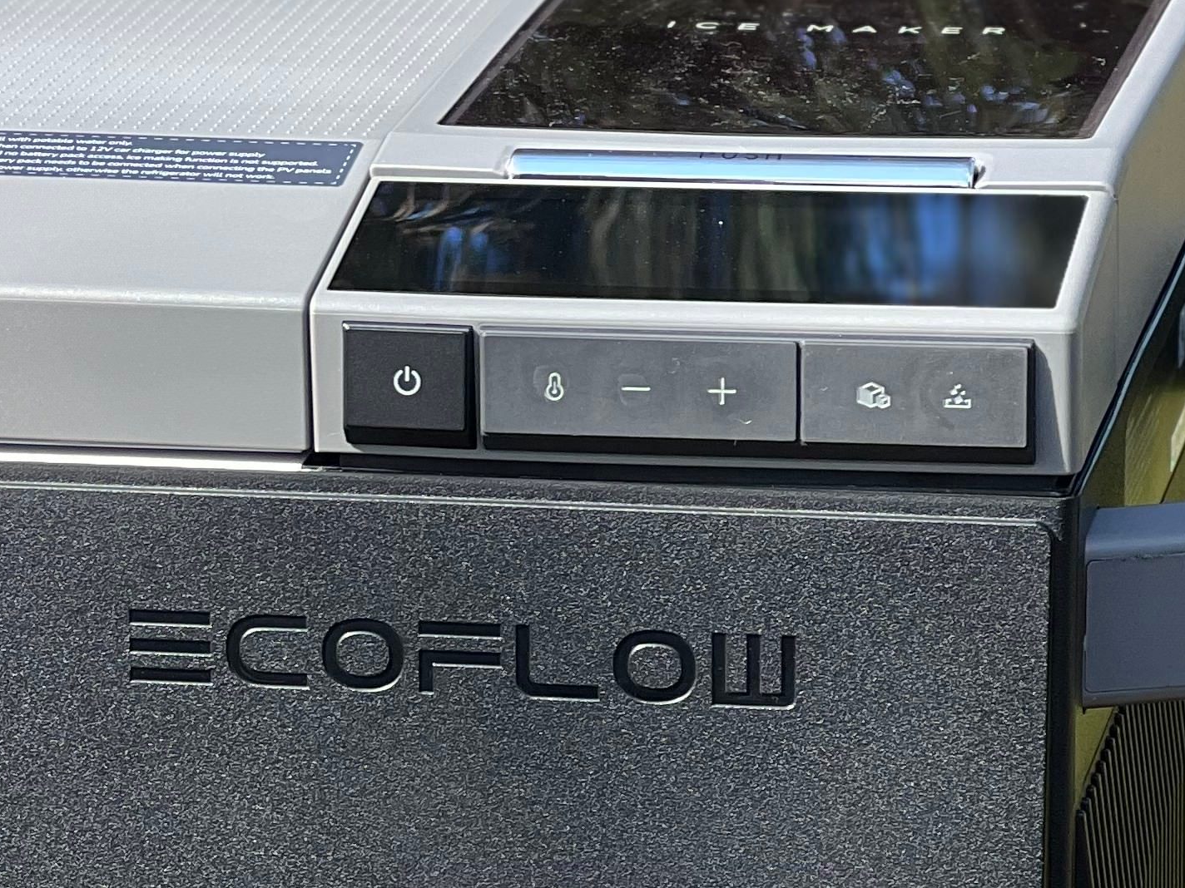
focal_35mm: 218
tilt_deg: -18.1
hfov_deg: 9.0
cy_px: 843
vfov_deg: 6.8
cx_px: -59
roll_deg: +2.7
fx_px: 7463
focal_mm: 9
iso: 25
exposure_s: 1/121
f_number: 2.8
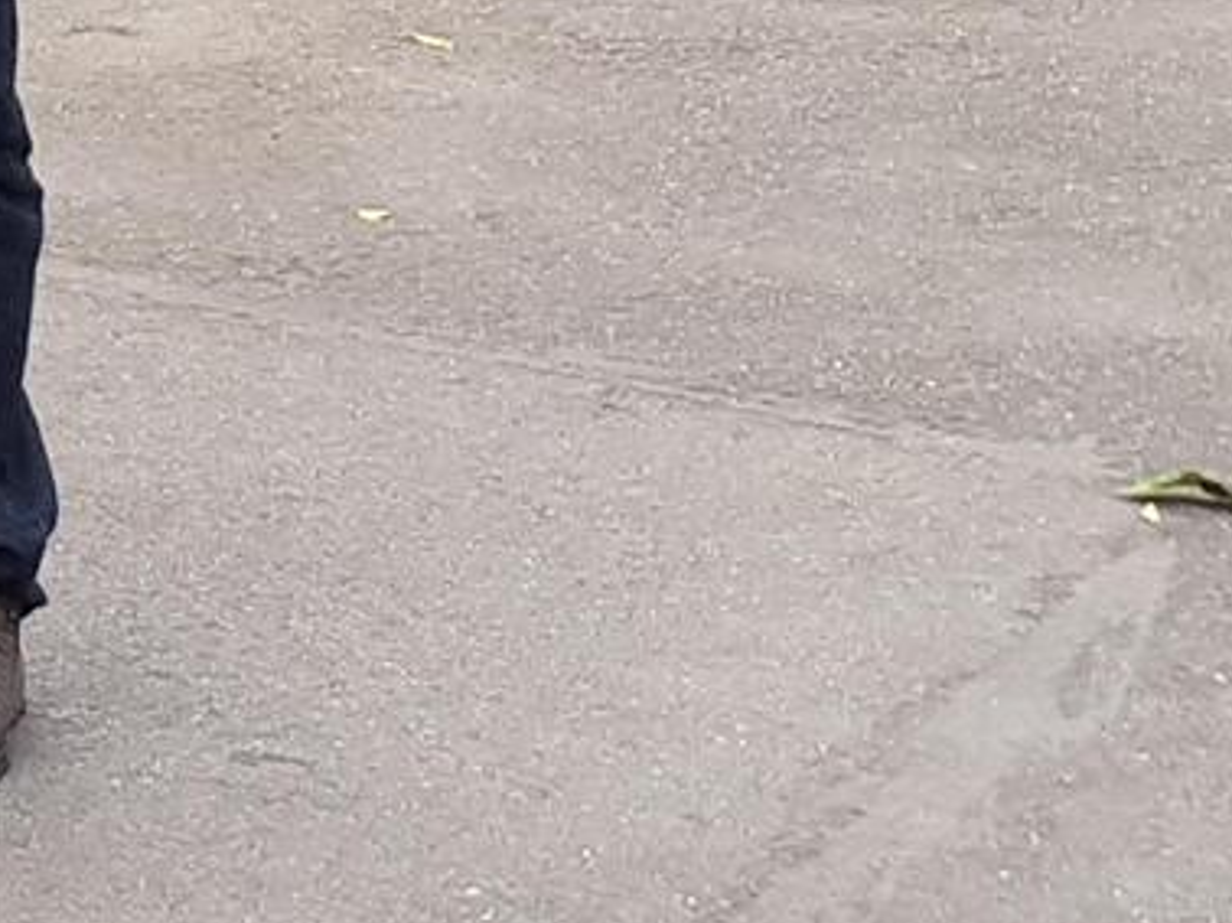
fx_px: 5086
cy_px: -1432
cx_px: -1349
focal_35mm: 143
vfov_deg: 9.1
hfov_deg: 12.1
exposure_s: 1/253
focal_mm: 3.6
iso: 40
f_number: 1.9
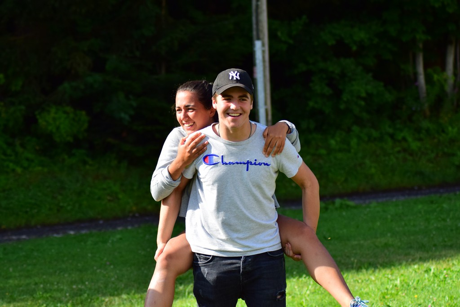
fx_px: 1917
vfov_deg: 9.2
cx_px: 230
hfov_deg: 13.7
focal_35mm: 150
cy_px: 154
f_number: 5
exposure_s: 1/1250
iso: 400
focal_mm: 100
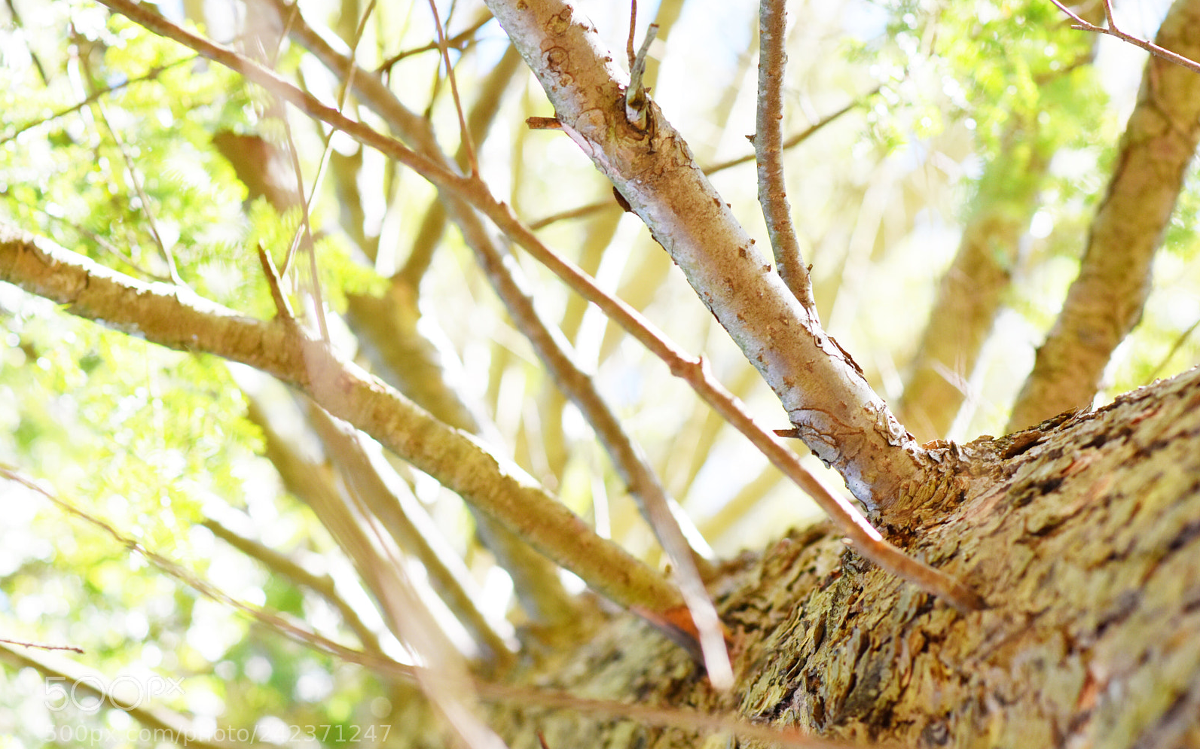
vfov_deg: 10.0
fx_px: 4267
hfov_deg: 16.0
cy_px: 391
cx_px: 600
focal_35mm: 131
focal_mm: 85
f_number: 4
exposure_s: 1/250
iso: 450
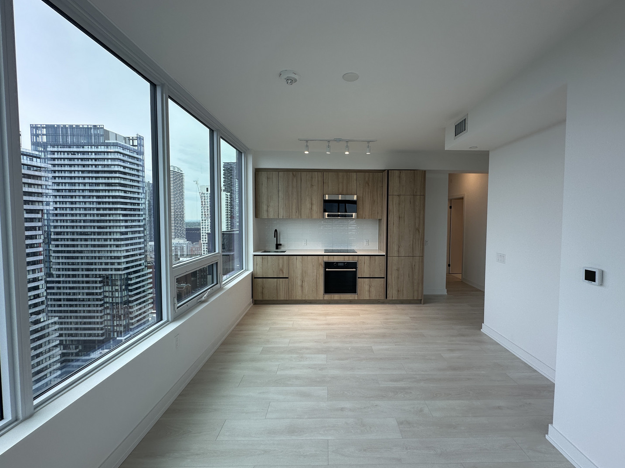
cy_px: 231
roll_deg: -0.3
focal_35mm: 15
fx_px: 271
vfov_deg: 81.7
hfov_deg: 98.1
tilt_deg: -2.4
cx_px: 332
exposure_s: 1/175
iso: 40
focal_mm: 2.22
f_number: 2.2
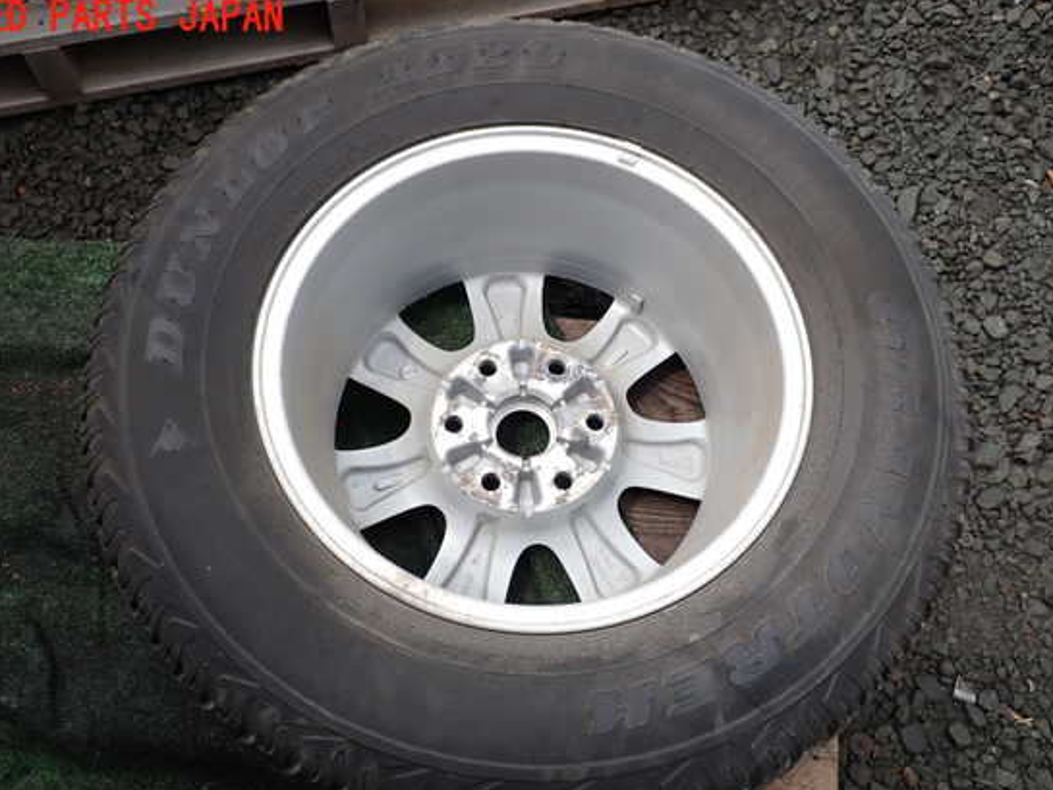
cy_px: 429
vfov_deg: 42.9
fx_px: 1004
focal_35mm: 33
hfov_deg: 55.3
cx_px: 512
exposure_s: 1/500
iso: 100
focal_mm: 5.4
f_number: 3.2
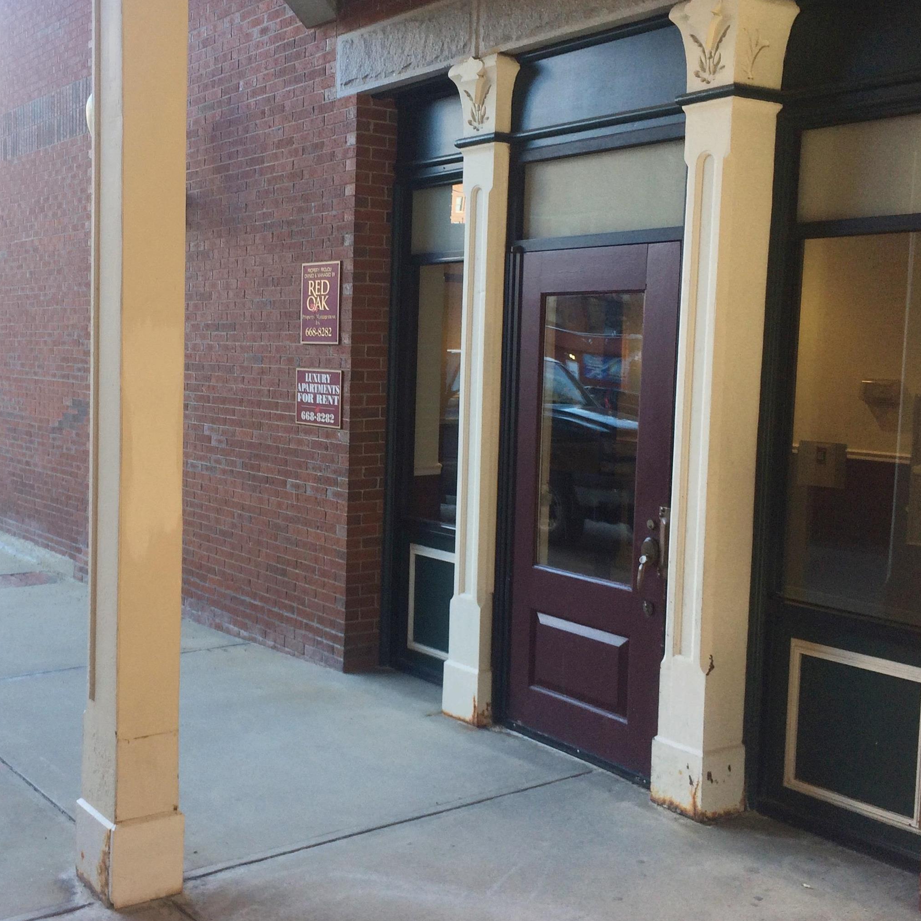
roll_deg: -0.5
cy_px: 437
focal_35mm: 39
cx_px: 302
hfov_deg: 42.2
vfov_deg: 42.8
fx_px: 1174
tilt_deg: -1.7
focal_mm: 4.15
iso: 50
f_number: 2.2
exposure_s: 1/120
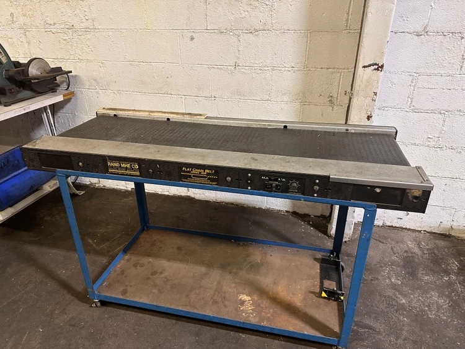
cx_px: 232
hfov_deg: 71.6
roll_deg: -0.7
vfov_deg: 56.8
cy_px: 174
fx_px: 322
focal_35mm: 24
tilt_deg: -26.5
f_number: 1.78
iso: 250
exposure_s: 1/60
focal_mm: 6.86
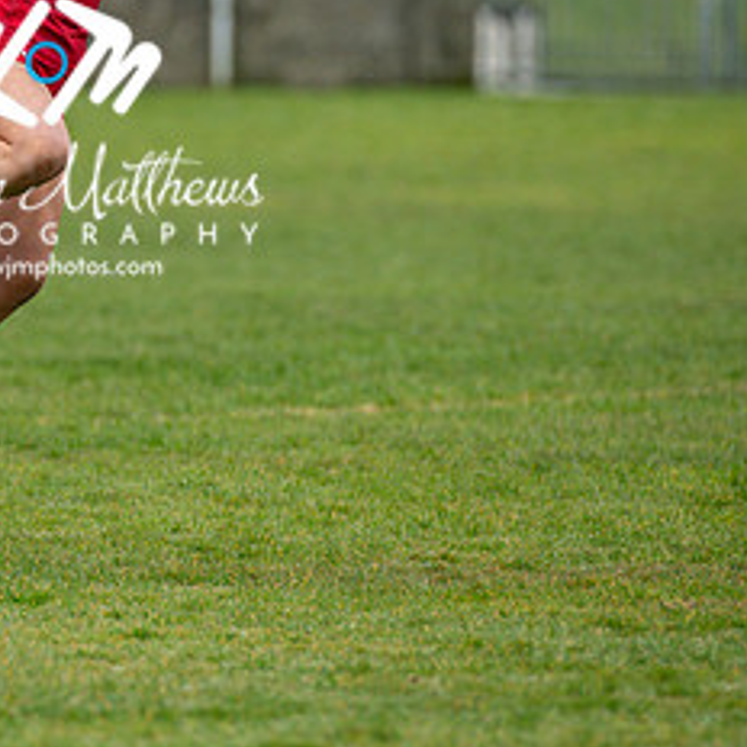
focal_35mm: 573
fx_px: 13990
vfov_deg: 3.1
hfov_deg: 3.1
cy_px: 134
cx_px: 45
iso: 1000
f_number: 2.8
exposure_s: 1/640
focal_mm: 270
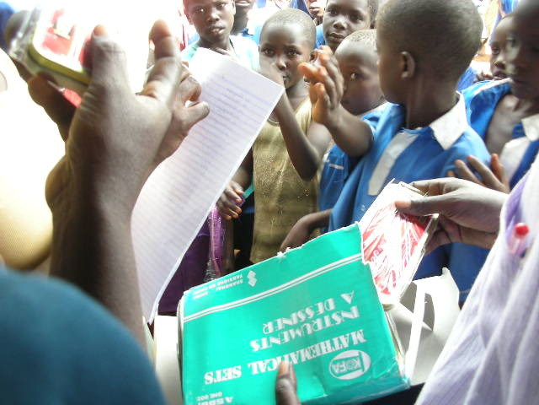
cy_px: 202
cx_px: 270
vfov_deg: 40.7
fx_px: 545
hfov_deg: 52.6
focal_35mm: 35
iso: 61
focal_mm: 5.8
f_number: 2.8
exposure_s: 1/29.8
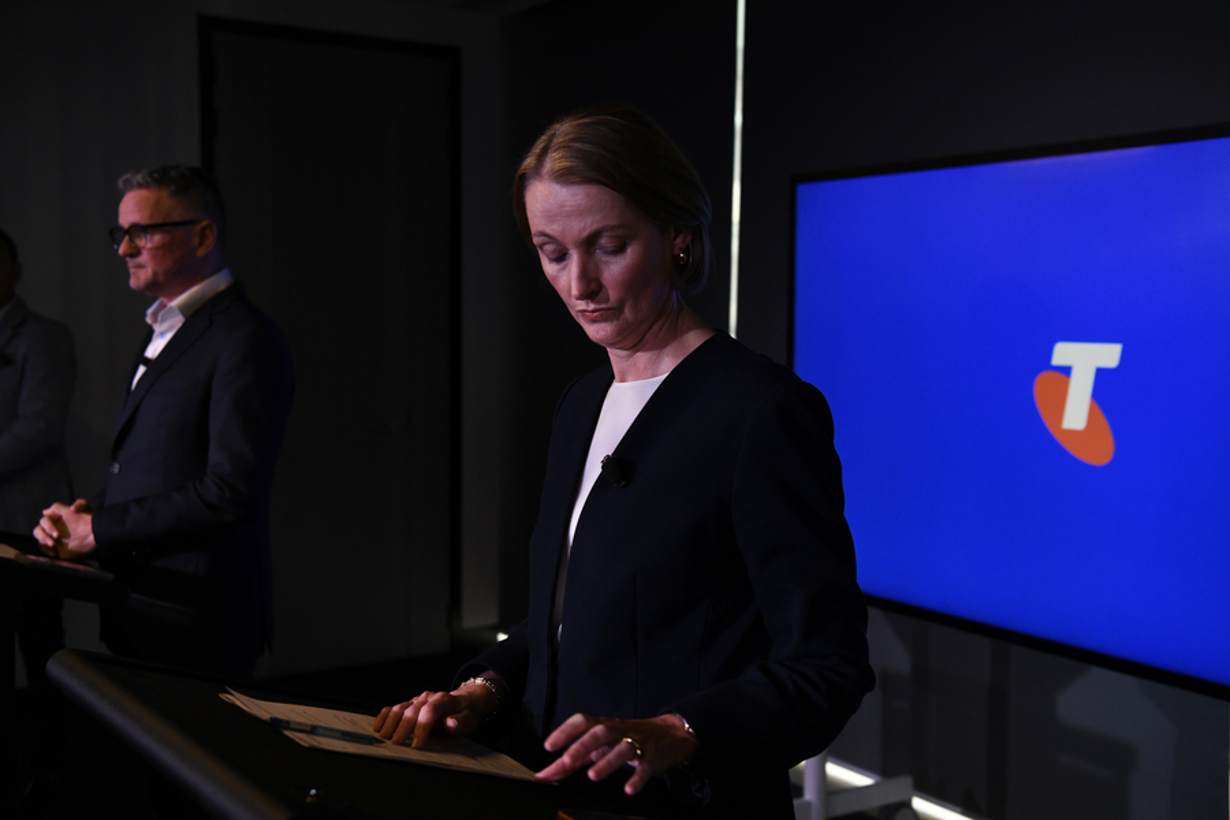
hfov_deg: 43.6
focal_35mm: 45
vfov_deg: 29.9
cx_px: 615
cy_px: 410
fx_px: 1537
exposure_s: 1/320
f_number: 4
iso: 1600
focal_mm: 45
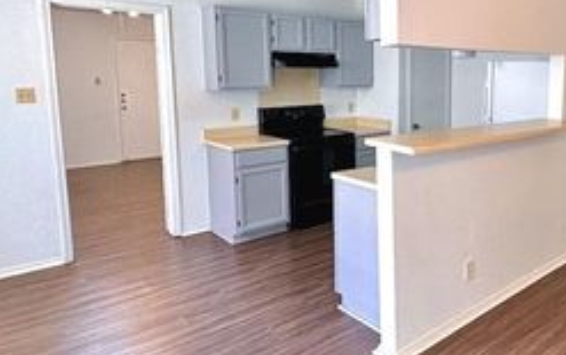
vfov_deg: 41.6
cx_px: 419
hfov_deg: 59.7
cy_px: 132
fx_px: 463
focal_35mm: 30
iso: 125
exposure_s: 1/120
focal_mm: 2.22
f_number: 2.2
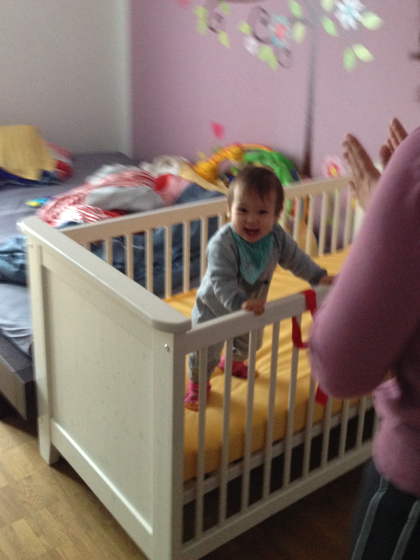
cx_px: 268
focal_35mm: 45
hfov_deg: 32.0
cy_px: 213
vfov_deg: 41.8
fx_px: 728
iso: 320
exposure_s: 1/20
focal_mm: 4.12
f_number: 2.4
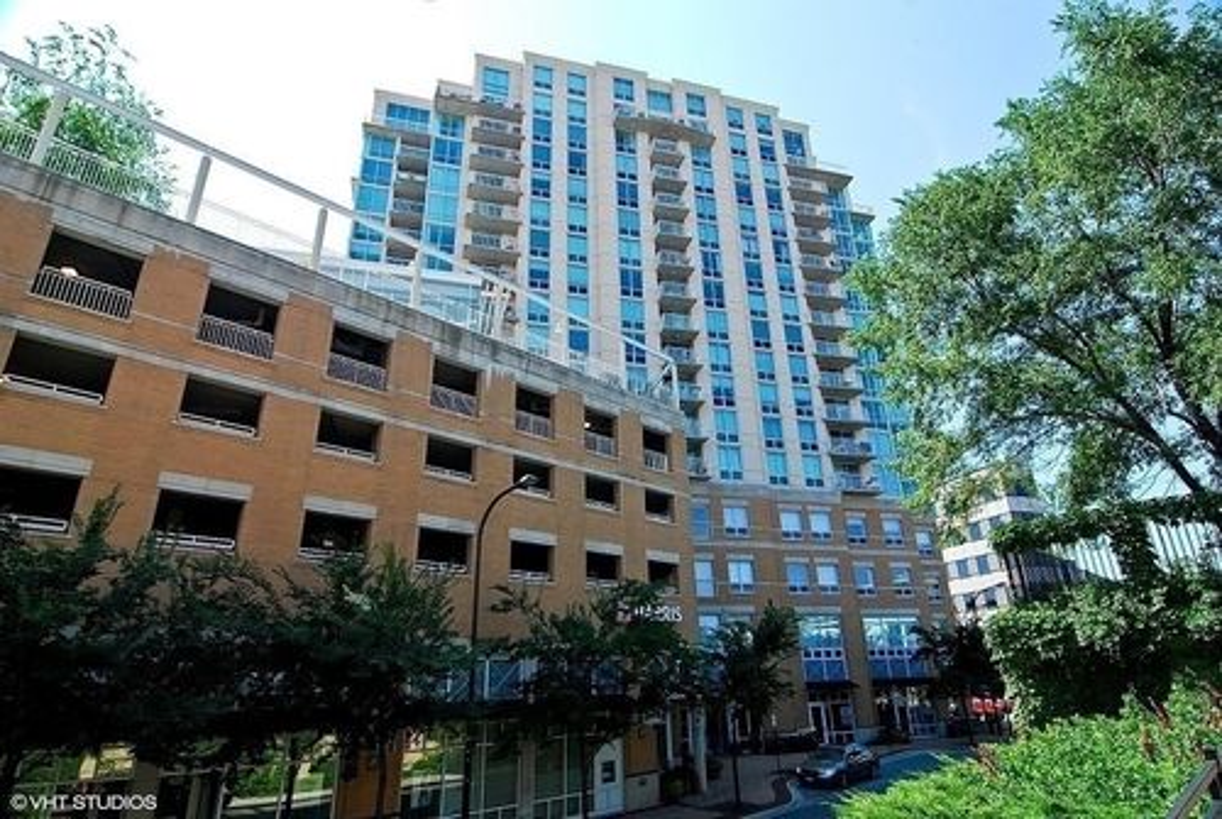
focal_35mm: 18
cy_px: 410
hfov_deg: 89.9
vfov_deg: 67.6
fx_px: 612
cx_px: 611
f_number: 8
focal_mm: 12
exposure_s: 1/160
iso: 160
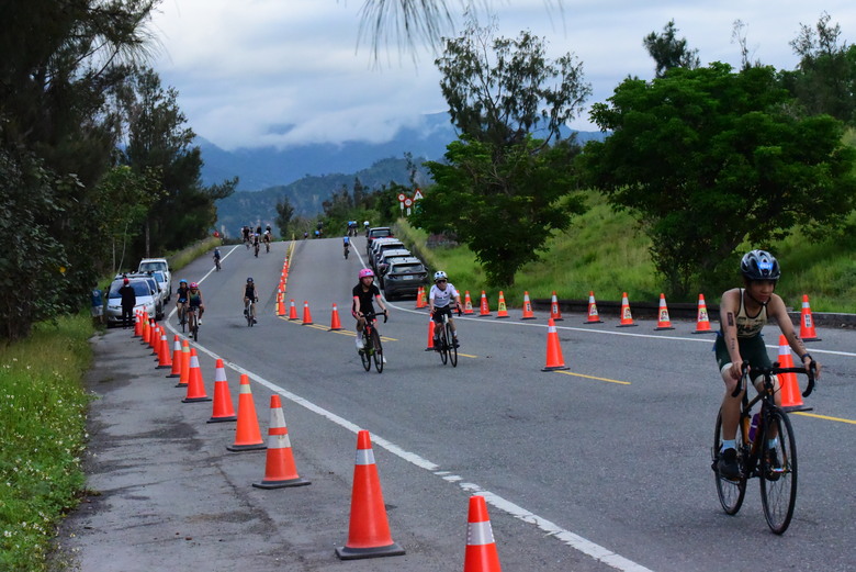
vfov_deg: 14.9
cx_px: 428
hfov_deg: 22.1
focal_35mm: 92
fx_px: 2189
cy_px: 286
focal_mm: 92
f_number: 14
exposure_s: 1/3200
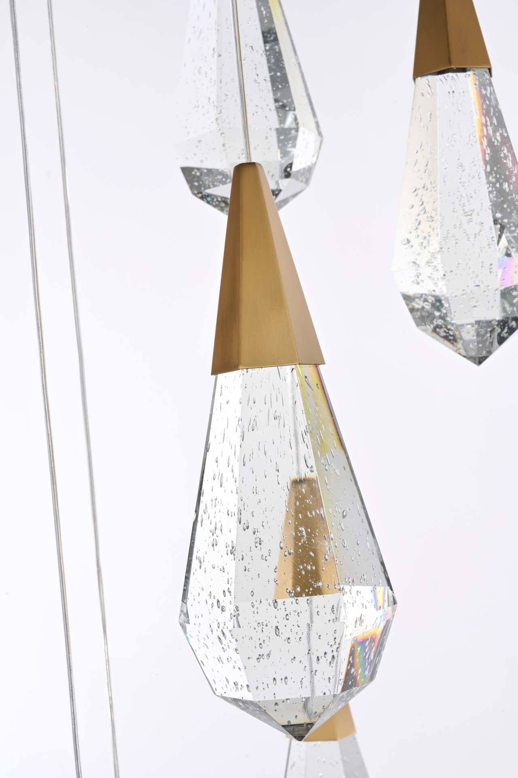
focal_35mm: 70
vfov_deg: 28.8
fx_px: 1511
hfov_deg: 19.5
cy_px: 389
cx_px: 259
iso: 80
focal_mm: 70
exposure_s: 1
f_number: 22
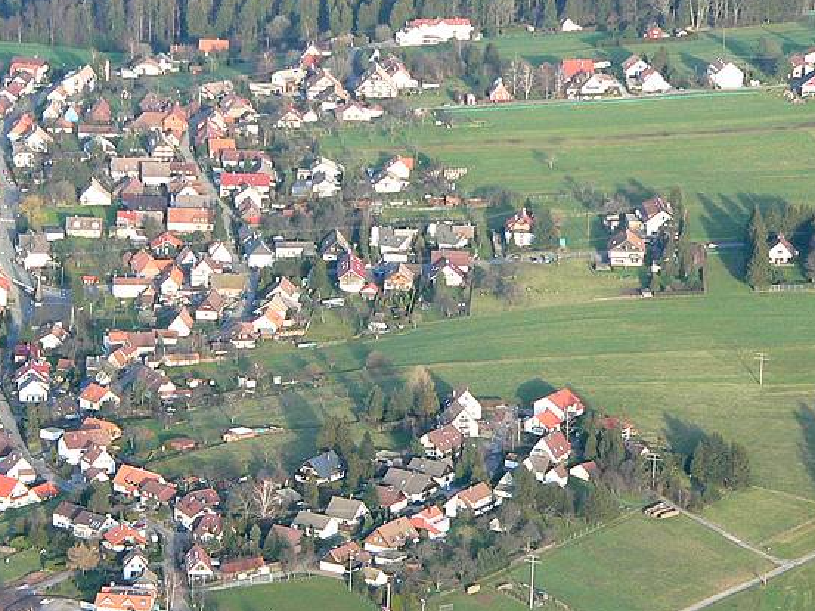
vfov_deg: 6.1
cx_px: 359
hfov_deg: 8.2
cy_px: 329
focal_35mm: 242
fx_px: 5698
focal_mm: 27.9
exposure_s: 1/500
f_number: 4
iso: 200
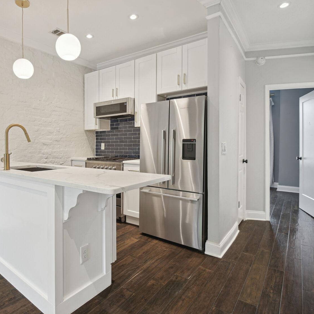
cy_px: 154
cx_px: 102
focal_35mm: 21
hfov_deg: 69.8
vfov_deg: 72.1
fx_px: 216
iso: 400
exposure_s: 1/4
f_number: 8
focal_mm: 16
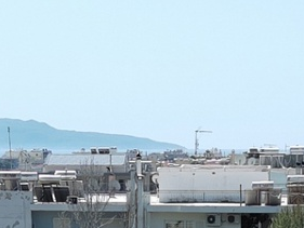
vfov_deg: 8.9
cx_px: 239
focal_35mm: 157
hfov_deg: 12.5
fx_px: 1379
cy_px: 457
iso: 102
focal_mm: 6.67
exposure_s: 1/2959
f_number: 1.9
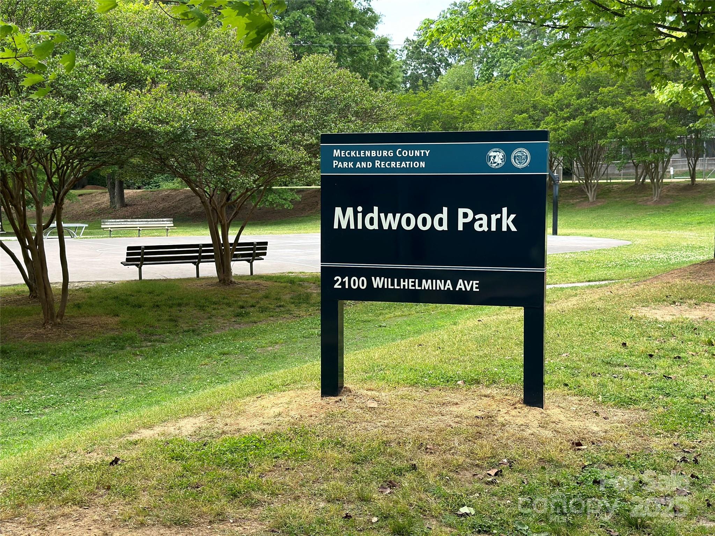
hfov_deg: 39.7
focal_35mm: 48
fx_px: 991
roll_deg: -0.7
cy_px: 268
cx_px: 358
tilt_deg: -4.5
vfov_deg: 30.3
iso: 80
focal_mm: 6.86
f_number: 1.78
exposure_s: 1/1030
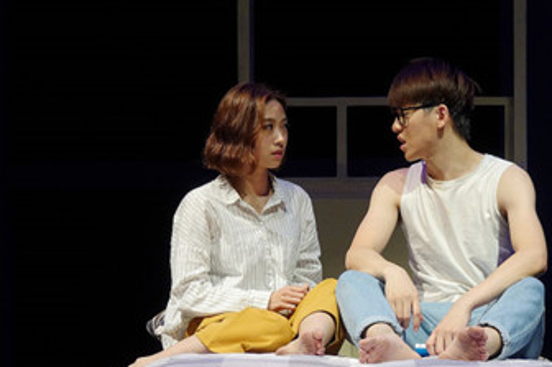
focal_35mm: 183
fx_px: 2802
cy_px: 268
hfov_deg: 11.2
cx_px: 375
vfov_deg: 7.5
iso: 250
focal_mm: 44.93
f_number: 4
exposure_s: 1/60
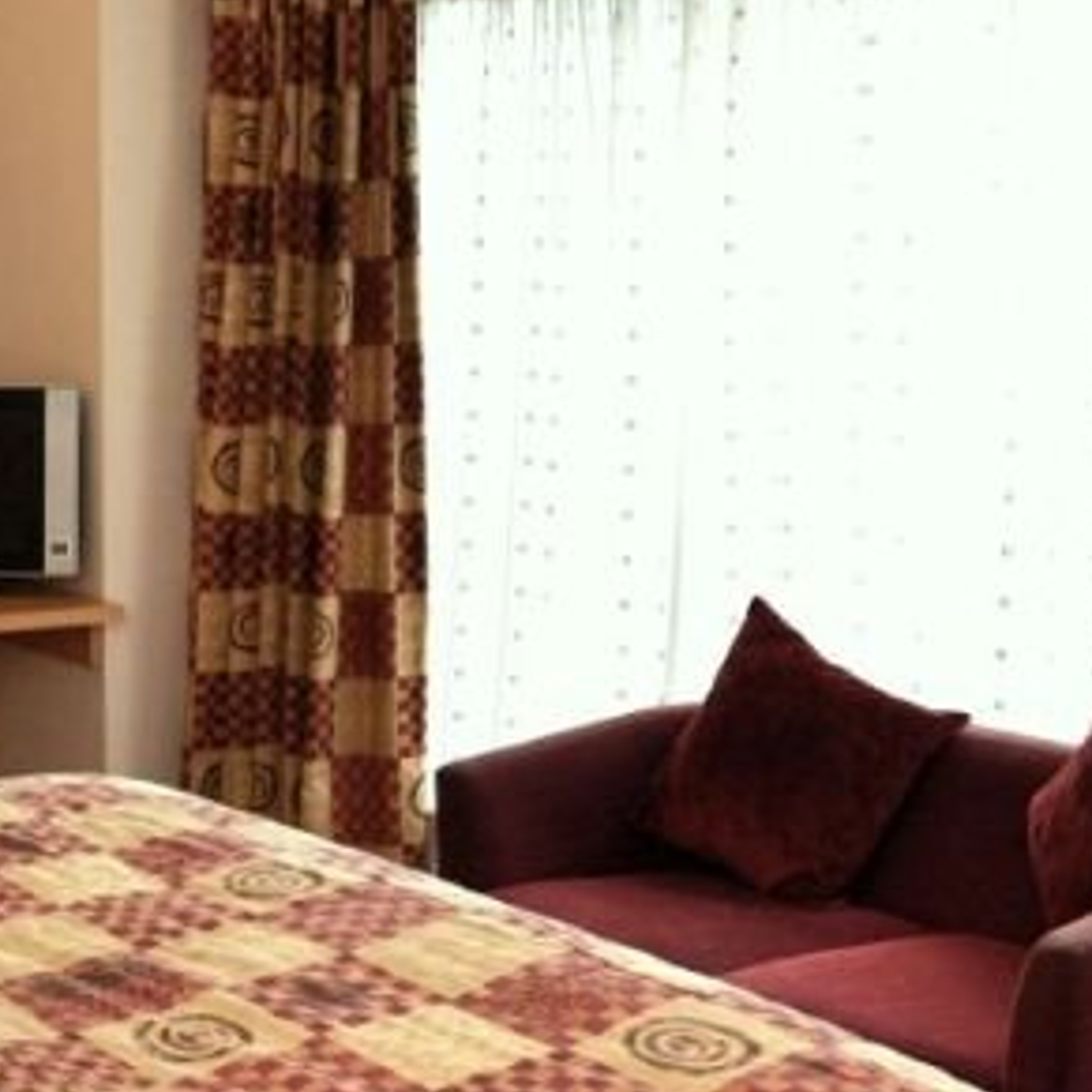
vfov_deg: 27.2
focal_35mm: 63
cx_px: 394
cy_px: 417
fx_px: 2248
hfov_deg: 27.2
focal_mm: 18
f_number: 4
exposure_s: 1/60
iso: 160
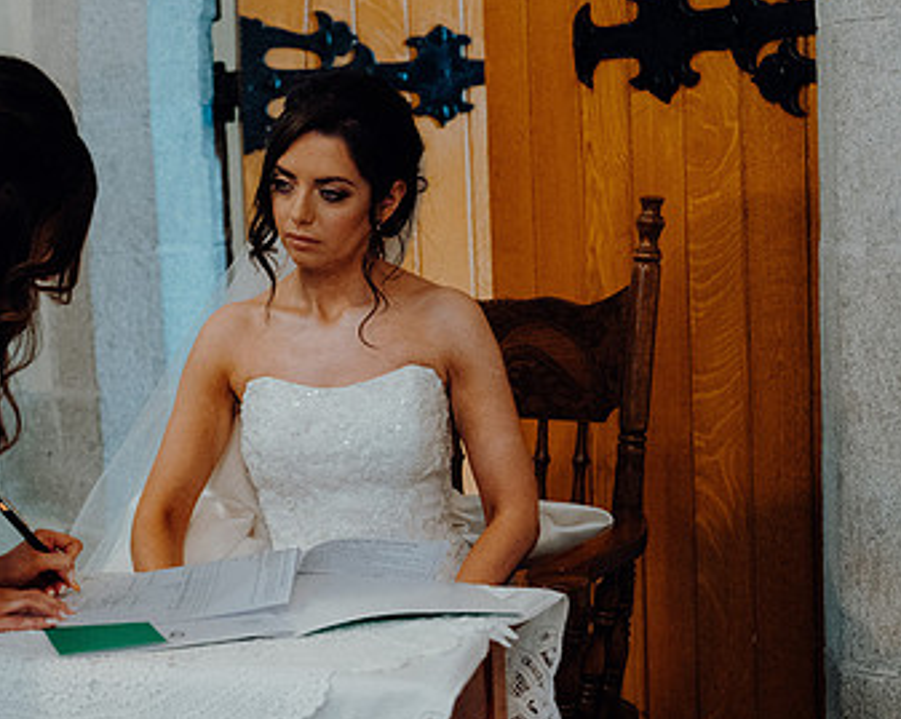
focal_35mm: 76
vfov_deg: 20.1
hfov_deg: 24.5
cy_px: 437
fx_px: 2025
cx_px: 131
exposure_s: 1/160
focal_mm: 47
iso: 5000
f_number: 3.5
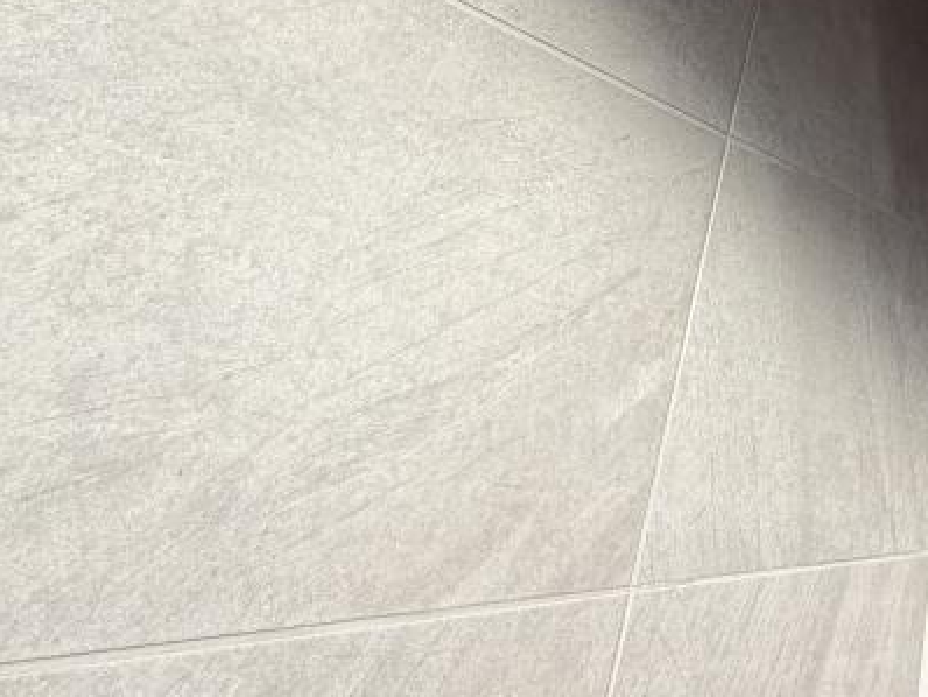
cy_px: -105
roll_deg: -8.7
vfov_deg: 33.5
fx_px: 966
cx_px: 891
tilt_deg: +28.3
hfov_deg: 44.9
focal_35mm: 36
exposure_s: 1/502
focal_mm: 2.22
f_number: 2.2
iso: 50
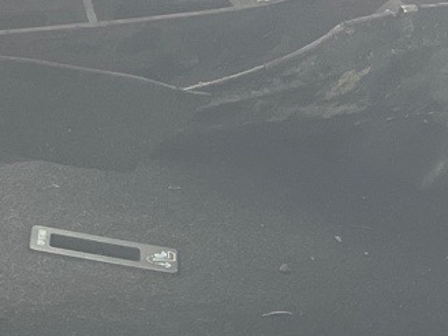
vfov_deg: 9.6
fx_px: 1967
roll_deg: -0.7
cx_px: 246
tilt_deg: -32.2
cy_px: 440
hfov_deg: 13.0
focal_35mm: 152
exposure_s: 1/121
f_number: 1.6
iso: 80
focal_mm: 4.2
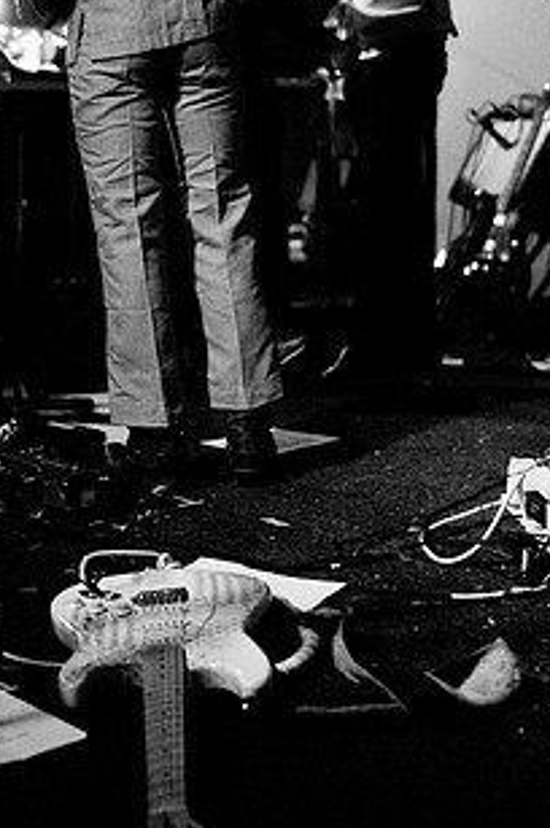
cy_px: 375
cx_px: 276
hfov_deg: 20.6
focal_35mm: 66
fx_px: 1516
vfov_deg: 30.5
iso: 1000
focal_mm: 30
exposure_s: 1/125
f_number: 1.4
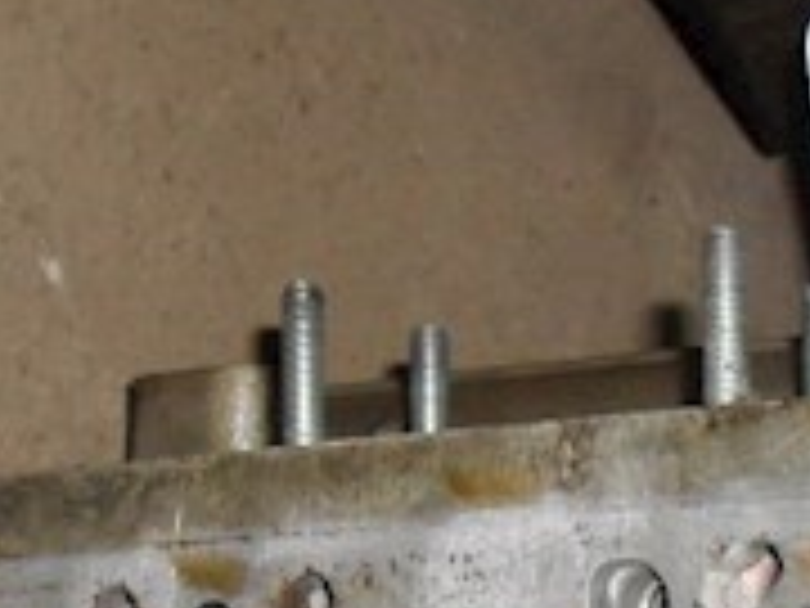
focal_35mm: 135
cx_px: 711
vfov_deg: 10.5
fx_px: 3159
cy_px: 959
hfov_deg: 14.5
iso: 200
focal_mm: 6.3
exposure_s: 1/45
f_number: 2.8
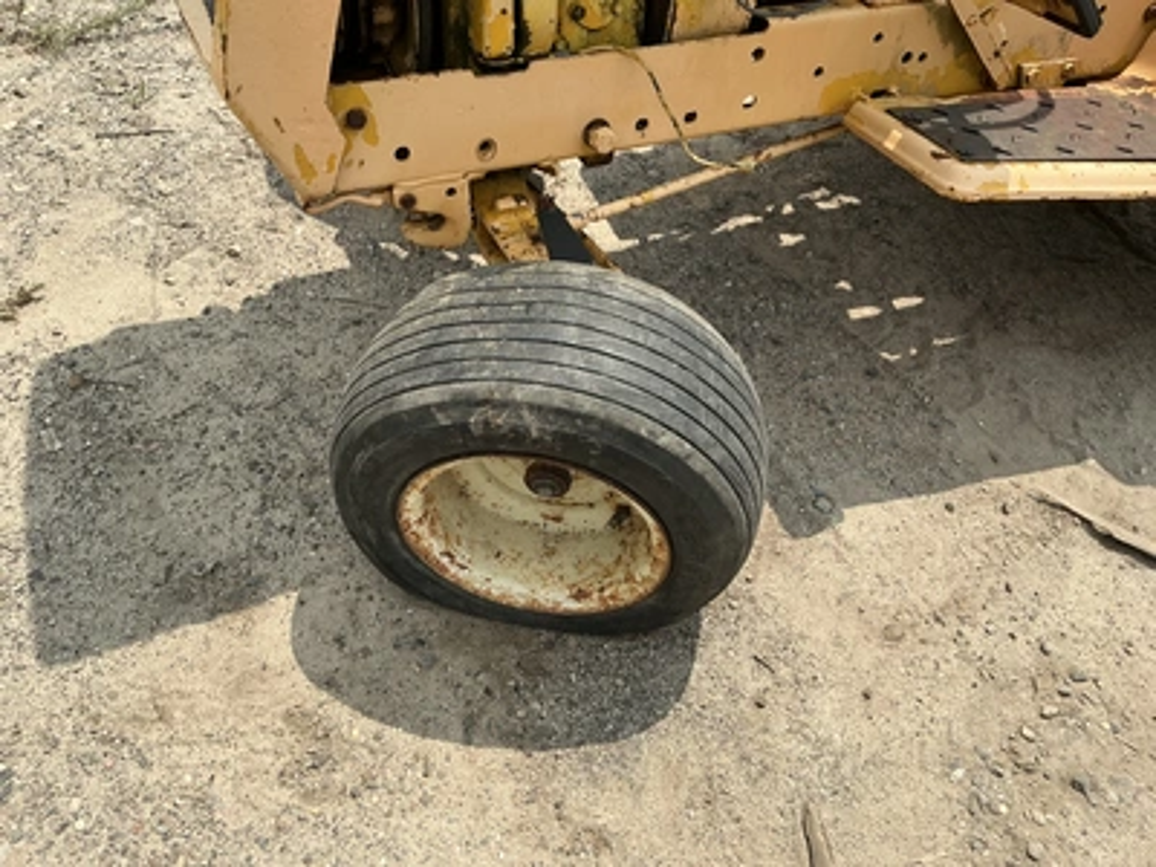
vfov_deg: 49.7
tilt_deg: -48.8
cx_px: 578
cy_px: 434
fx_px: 935
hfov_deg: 63.4
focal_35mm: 28
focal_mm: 3
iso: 25
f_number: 1.8
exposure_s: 1/1279
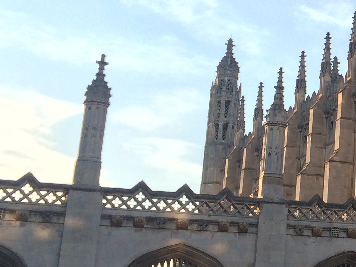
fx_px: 874
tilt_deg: +17.6
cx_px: 507
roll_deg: +0.3
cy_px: 70
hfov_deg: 20.3
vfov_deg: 17.3
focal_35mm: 85
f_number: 2.2
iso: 32
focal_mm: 4.15
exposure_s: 1/540
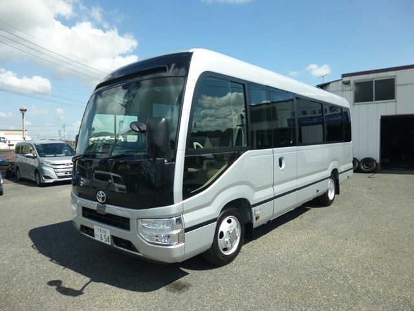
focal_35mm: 24
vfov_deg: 56.8
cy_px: 156
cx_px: 207
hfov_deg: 71.6
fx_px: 287
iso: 100
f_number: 9
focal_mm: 4.3
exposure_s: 1/200
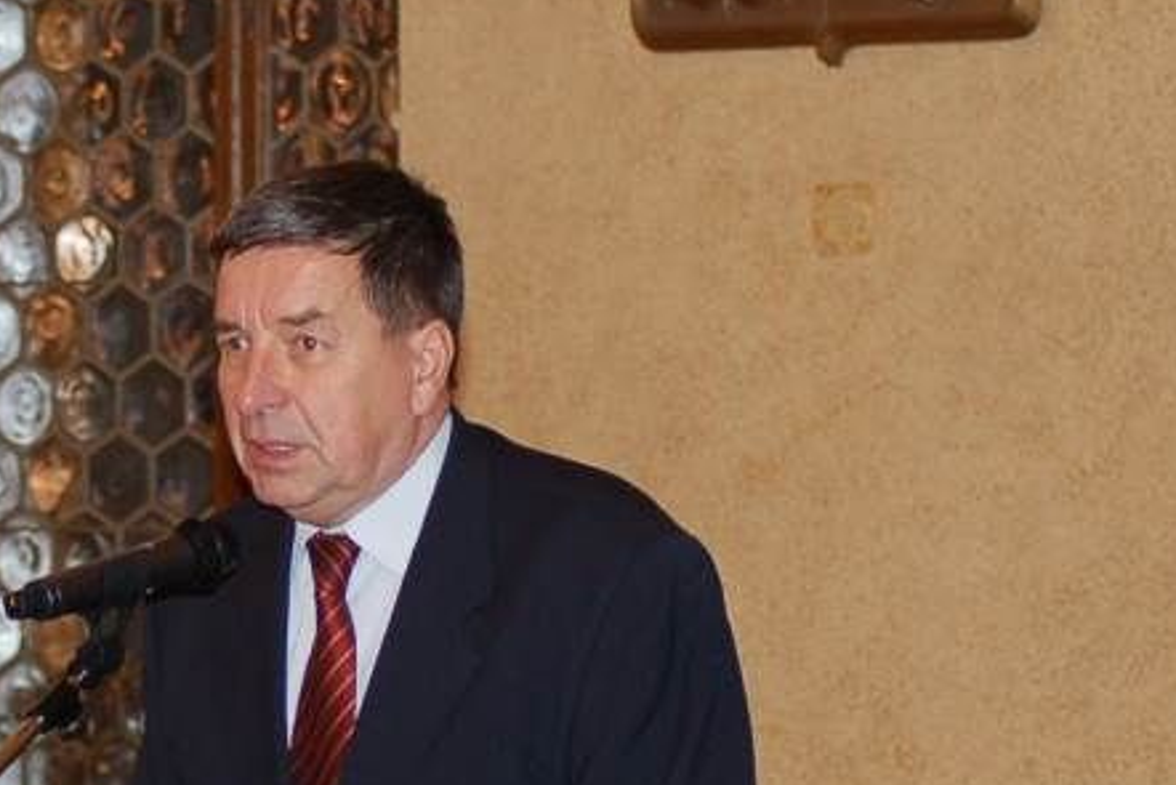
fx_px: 7940
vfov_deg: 5.7
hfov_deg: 8.5
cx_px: 317
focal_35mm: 243
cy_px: 406
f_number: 4
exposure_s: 1/60
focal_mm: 70
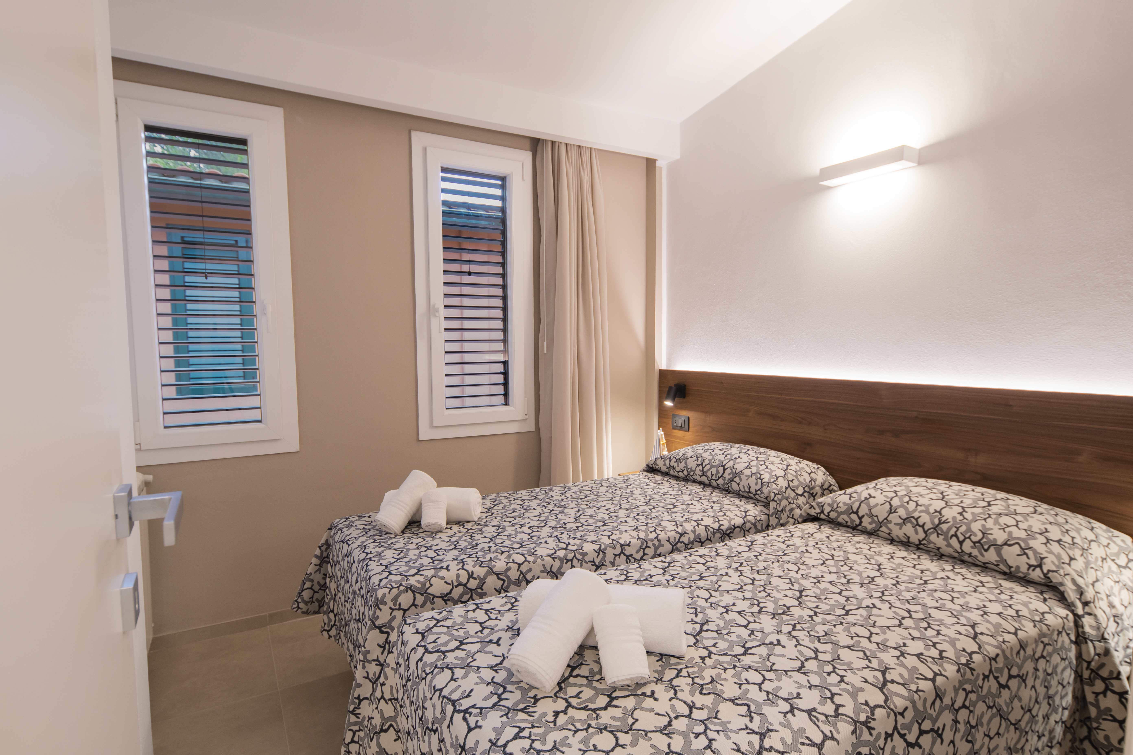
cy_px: 378
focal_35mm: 18
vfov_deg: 67.4
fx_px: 566
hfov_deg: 90.0
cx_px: 566
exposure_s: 1/20
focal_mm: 12
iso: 180
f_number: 4
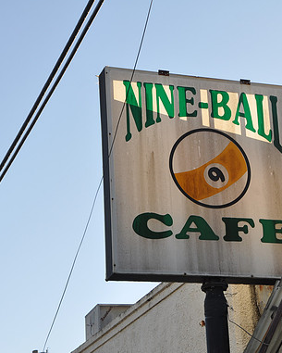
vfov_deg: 17.9
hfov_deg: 14.3
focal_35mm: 107
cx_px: 231
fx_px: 1116
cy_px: 176
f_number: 10
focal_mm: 50
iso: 200
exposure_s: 1/100
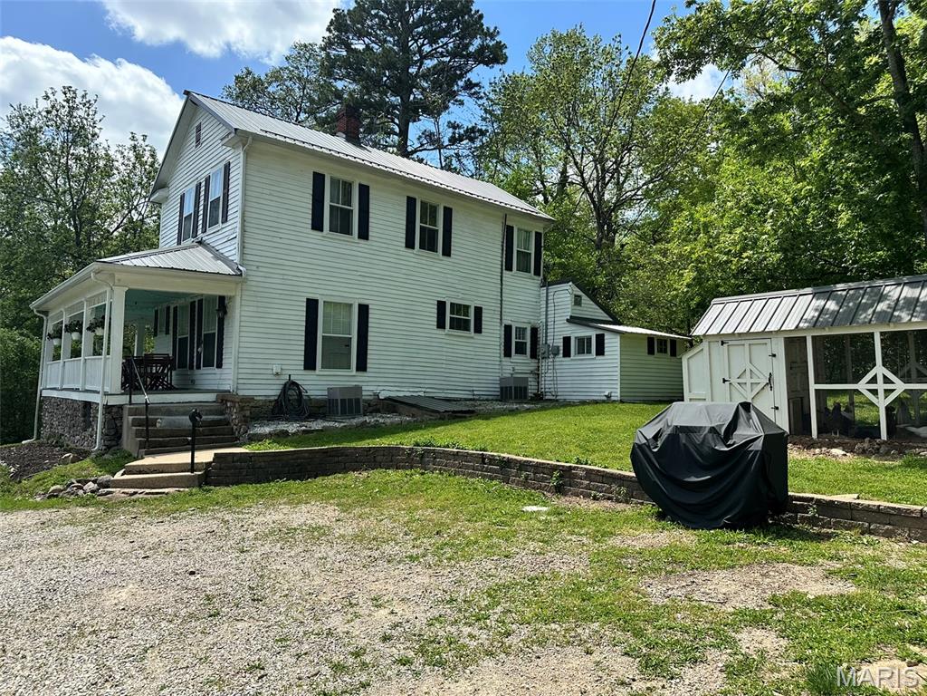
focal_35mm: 24
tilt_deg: +4.1
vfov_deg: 56.8
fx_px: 643
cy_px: 348
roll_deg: -0.9
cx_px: 464
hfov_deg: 71.6
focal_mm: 6.86
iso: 80
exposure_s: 1/3597
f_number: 1.78
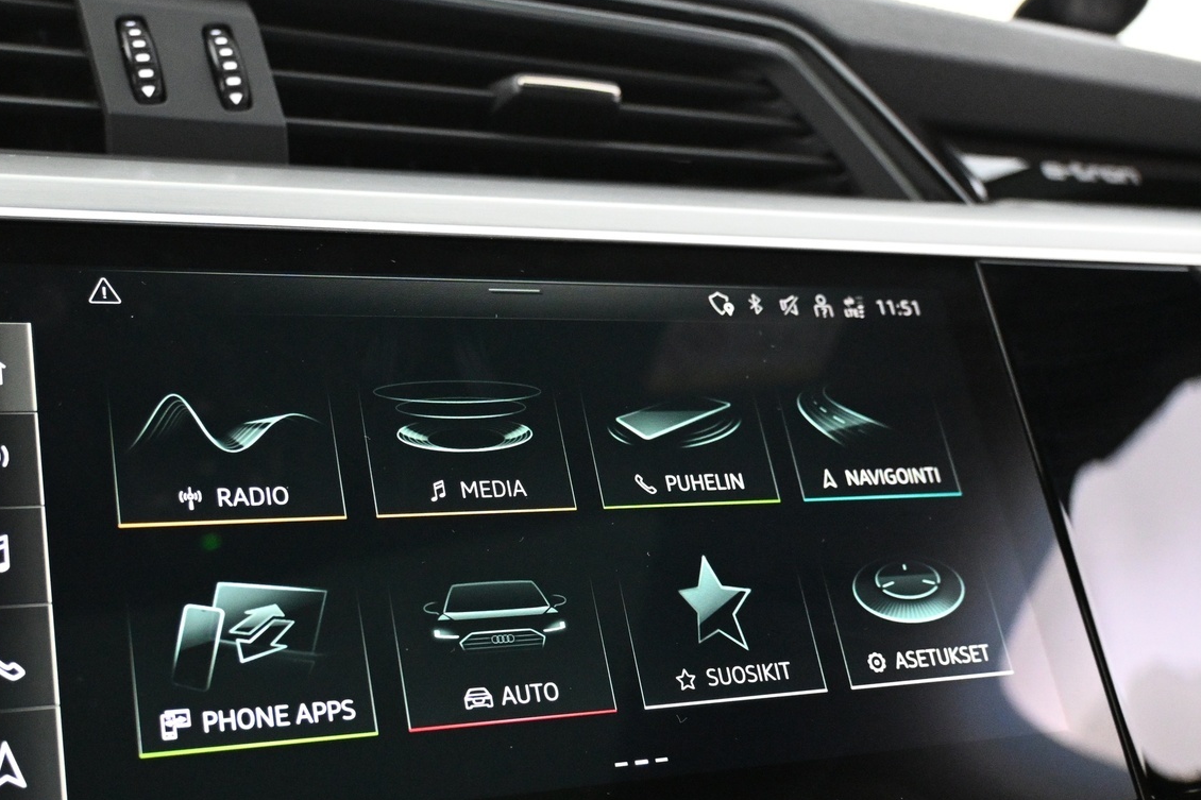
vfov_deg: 30.3
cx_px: 472
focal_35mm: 44
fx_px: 1470
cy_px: 500
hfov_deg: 44.2
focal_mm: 20.5
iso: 4000
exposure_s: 1/30
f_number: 3.8
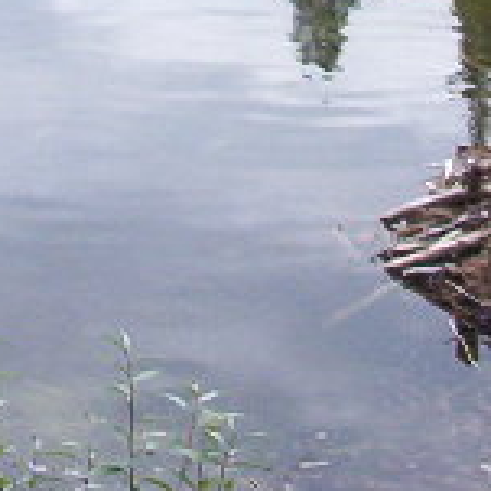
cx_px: 153
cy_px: -462
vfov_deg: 8.9
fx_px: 3001
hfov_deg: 9.3
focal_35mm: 187
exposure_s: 1/108
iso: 100
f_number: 4.5
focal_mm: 6
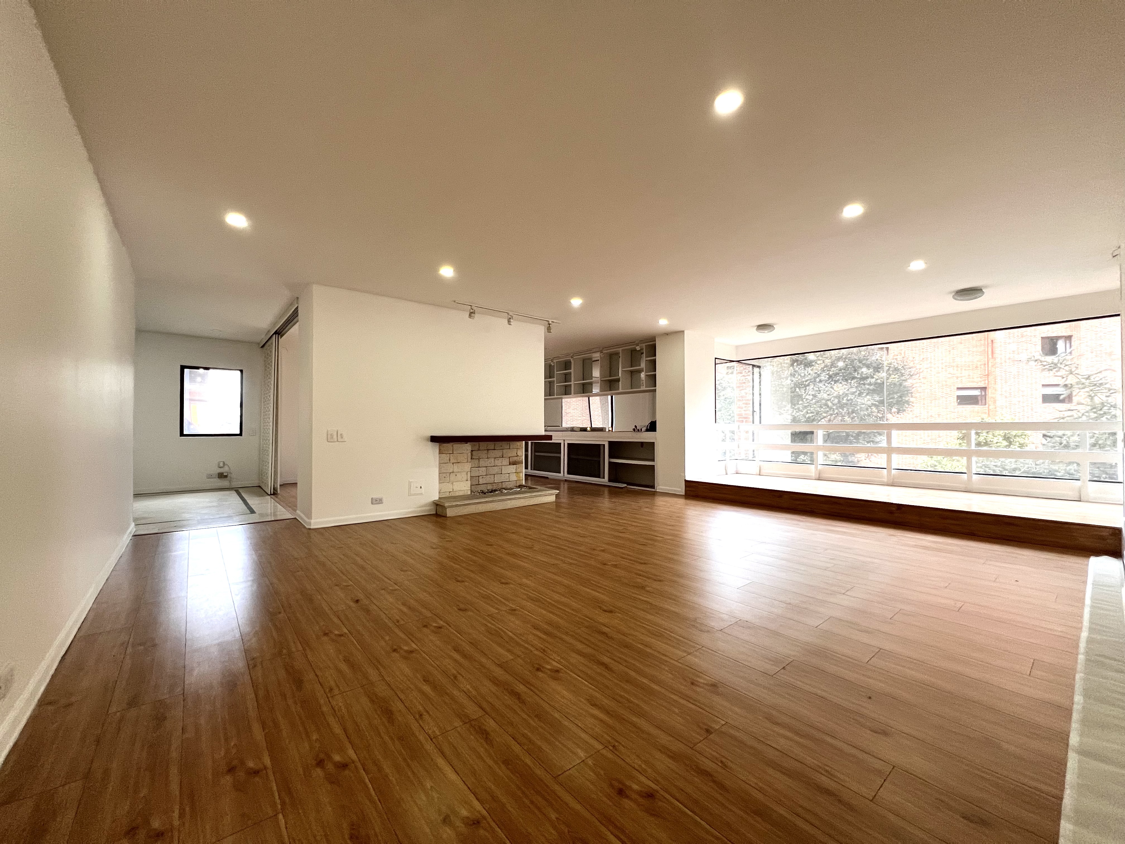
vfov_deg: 89.9
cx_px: 562
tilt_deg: +0.0
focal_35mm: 13
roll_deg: -0.6
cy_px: 422
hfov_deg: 106.2
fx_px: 422
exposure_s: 1/120
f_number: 1.8
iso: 200
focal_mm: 1.57
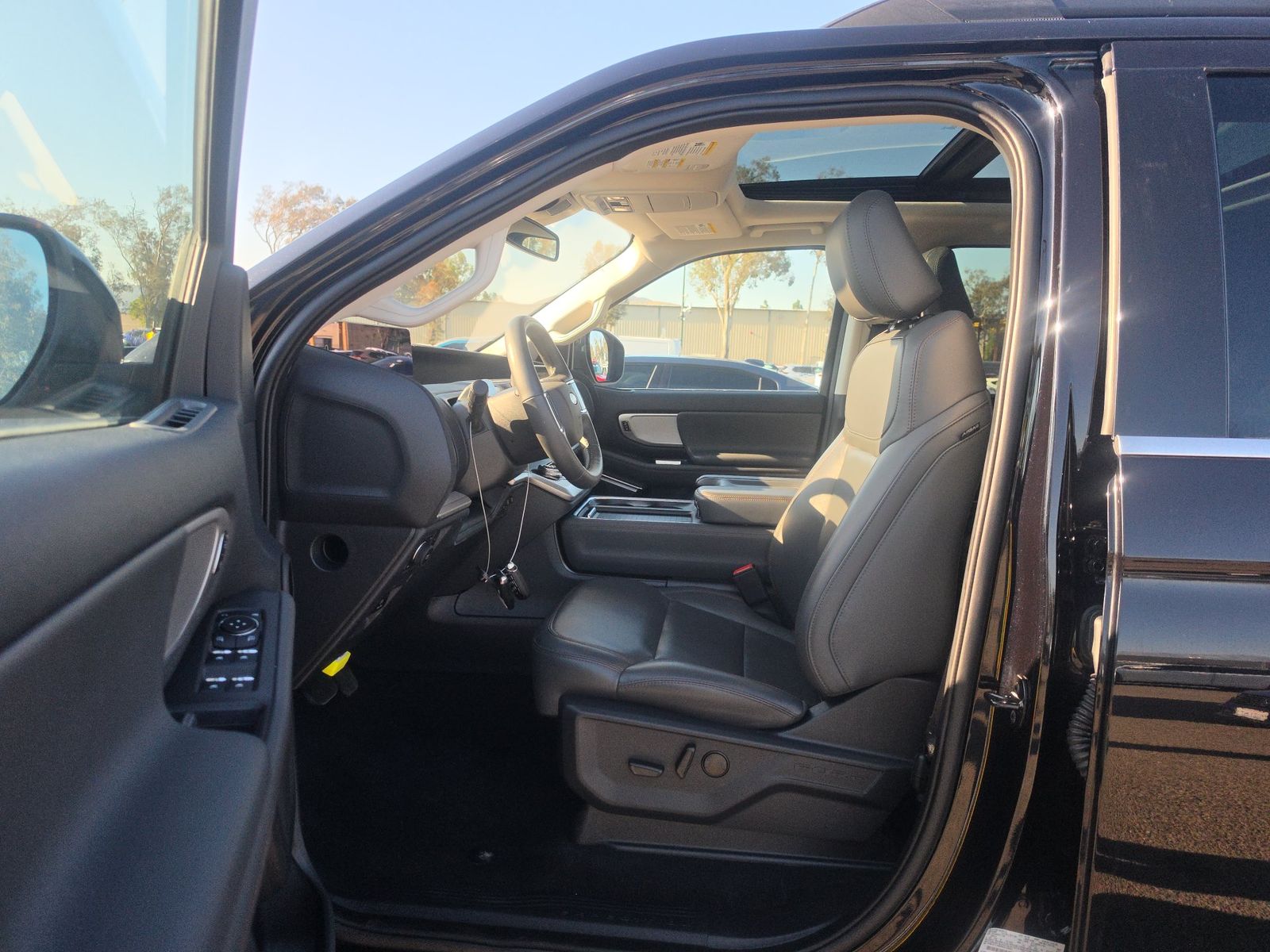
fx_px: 844
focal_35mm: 23
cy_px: 476
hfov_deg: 73.9
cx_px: 635
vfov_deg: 58.9
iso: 63
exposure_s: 1/1751
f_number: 1.4
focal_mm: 6.5
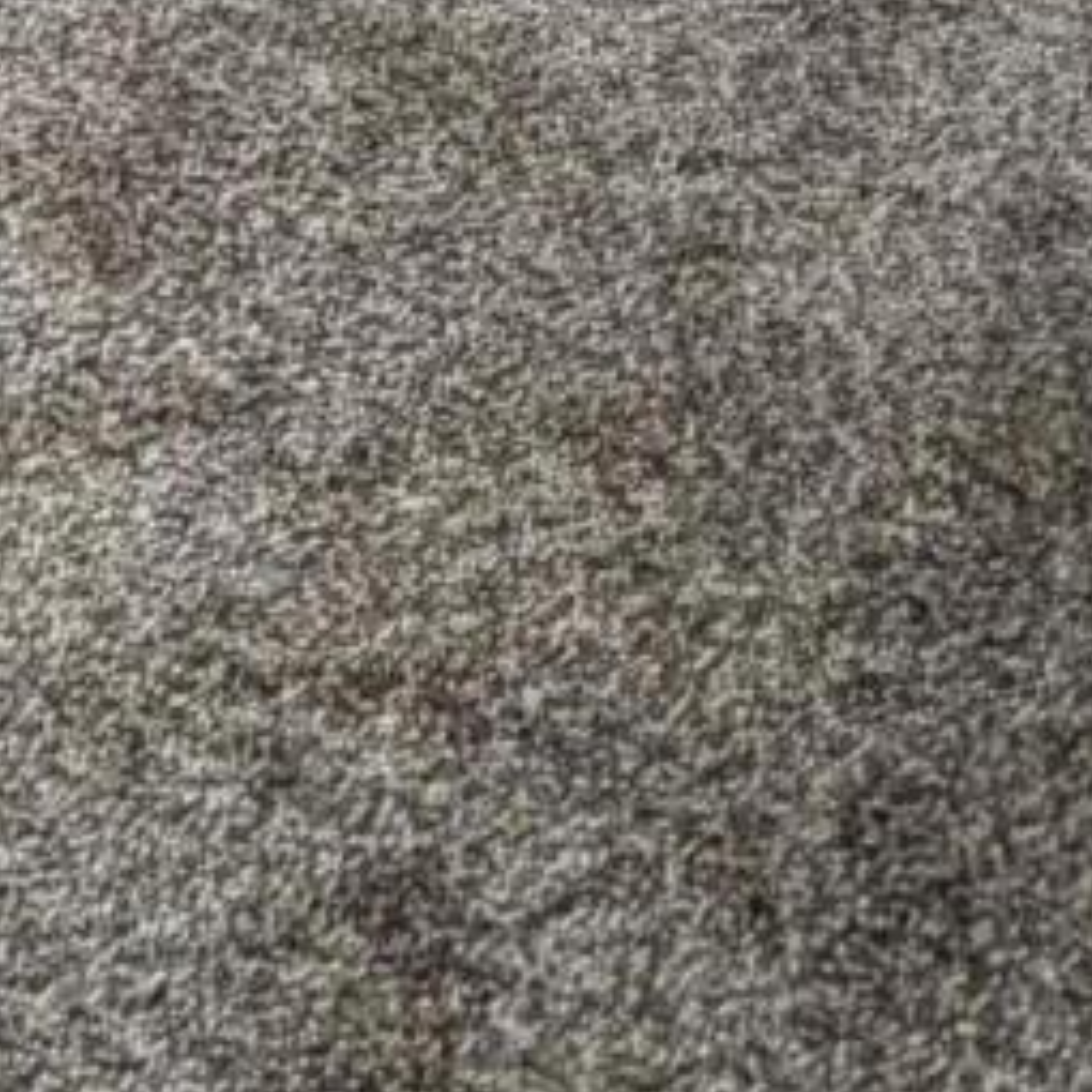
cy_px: -2008
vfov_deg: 11.7
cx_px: 385
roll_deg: -0.7
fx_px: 3462
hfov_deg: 17.9
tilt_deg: -3.1
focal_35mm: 97
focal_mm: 2.22
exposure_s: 1/95
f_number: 2.2
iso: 320
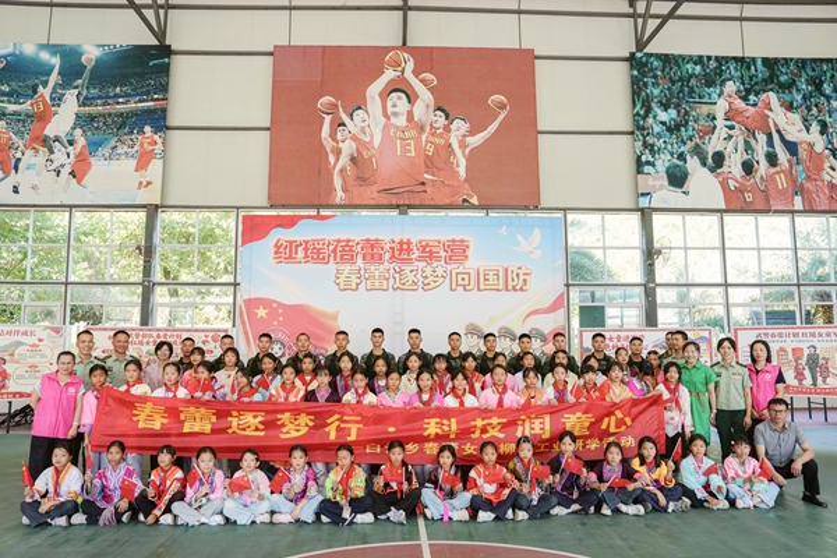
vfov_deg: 53.1
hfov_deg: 73.7
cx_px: 418
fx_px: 558
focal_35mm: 24
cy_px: 279
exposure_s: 1/160
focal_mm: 24
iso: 640
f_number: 4.5
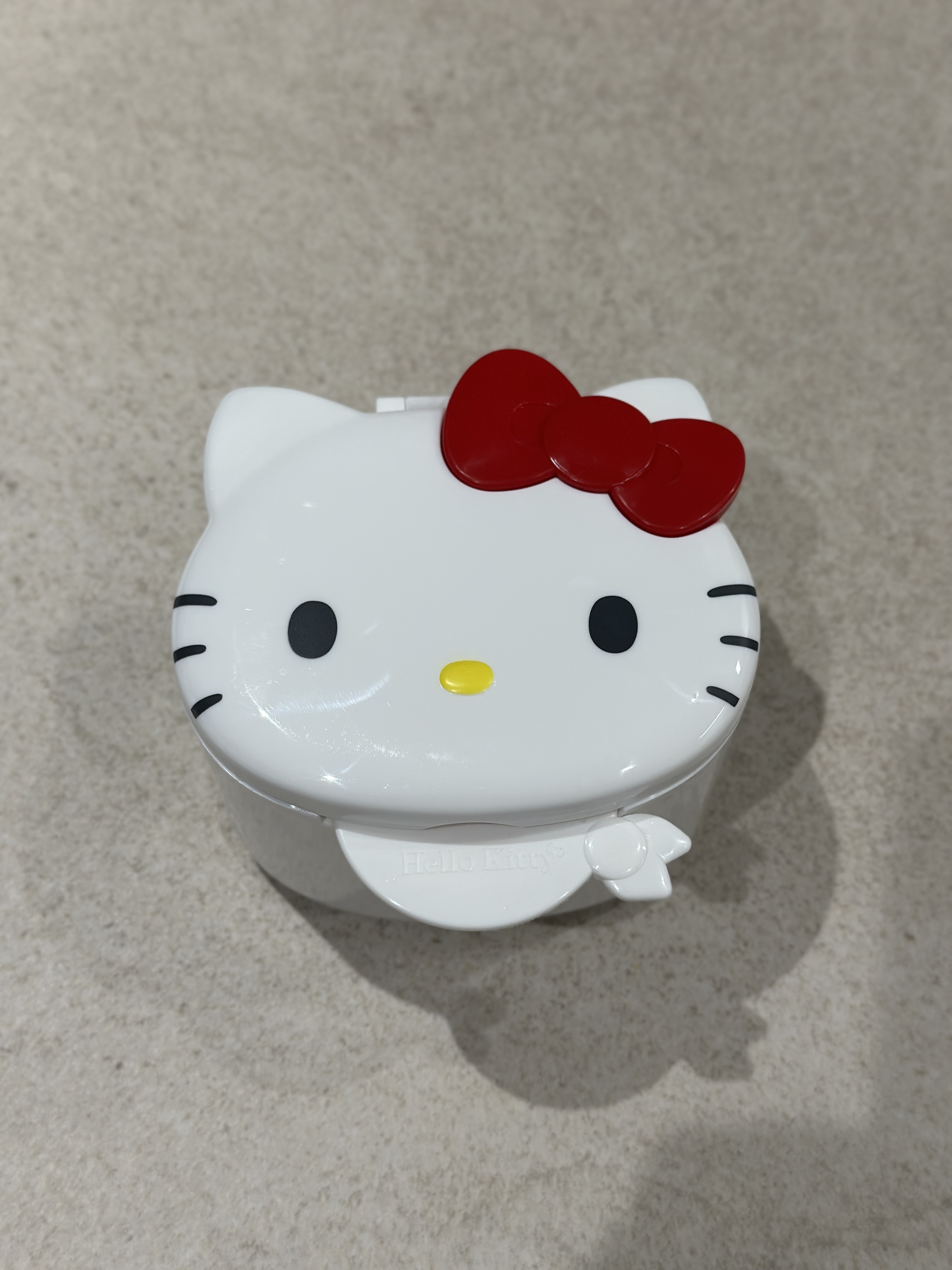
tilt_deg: -63.9
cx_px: 476
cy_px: 635
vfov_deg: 39.7
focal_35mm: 48
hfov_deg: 30.3
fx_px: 1760
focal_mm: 6.86
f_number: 1.78
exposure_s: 1/120
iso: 64
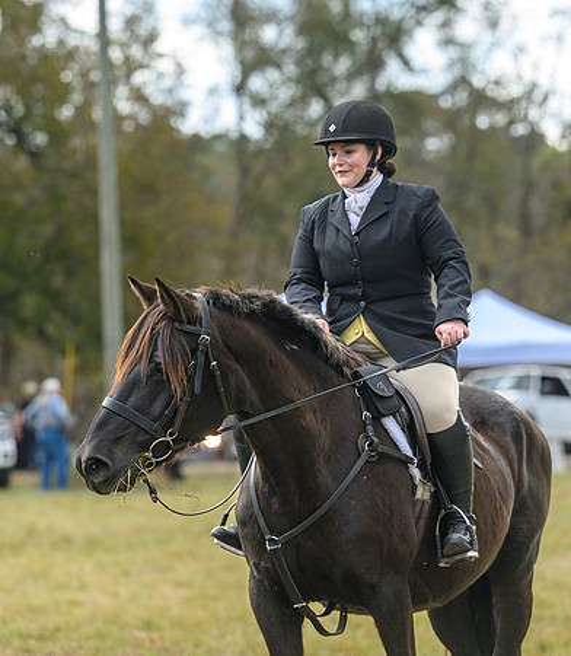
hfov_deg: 7.8
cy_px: 300
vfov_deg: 8.9
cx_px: 258
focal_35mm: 209
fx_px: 4194
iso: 640
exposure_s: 1/1000
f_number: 3.5
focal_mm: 140
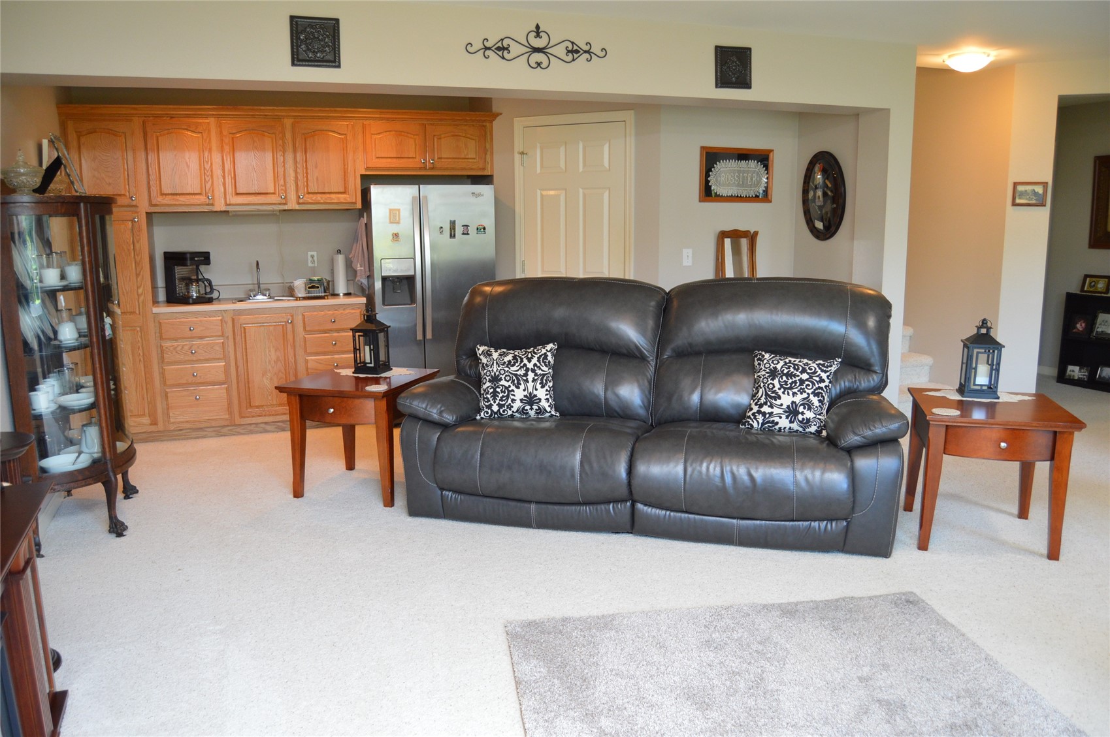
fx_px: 832
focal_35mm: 27
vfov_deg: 47.8
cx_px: 555
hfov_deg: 67.4
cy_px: 368
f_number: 3.5
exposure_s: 1/60
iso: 720
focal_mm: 18
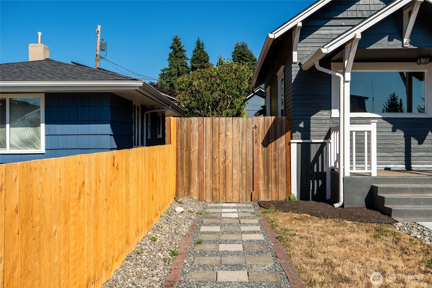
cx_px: 216
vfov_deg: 37.8
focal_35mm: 35
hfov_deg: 54.4
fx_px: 420
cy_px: 144
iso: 400
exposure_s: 1/1250
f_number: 9
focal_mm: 35
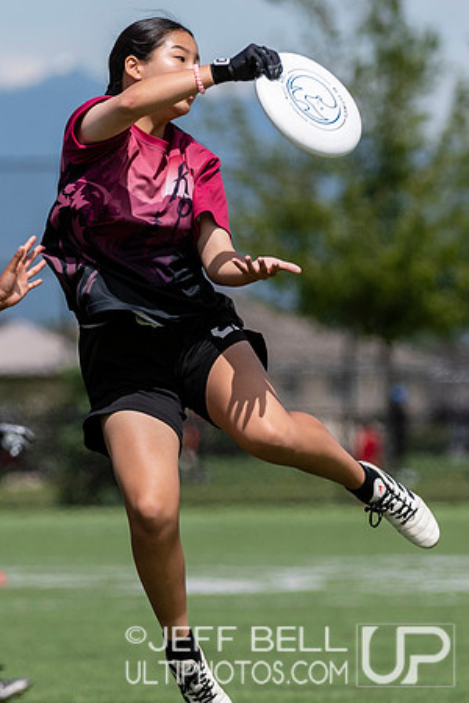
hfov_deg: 3.1
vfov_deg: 4.6
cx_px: 234
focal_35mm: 450
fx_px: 8793
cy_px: 352
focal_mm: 200
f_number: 4
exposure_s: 1/1600
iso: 140
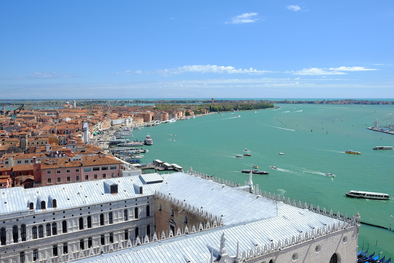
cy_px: 132
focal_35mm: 35
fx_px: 383
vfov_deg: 37.8
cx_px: 197
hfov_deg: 54.4
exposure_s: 1/105
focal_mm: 23
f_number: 8
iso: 200
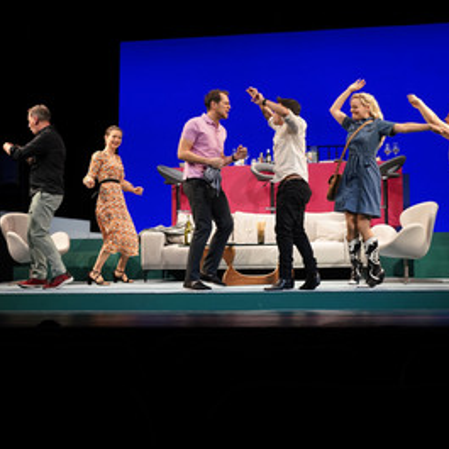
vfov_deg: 26.5
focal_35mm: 65
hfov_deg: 26.5
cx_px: 206
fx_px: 954
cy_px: 198
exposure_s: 1/250
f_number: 5.6
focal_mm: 45
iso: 1600
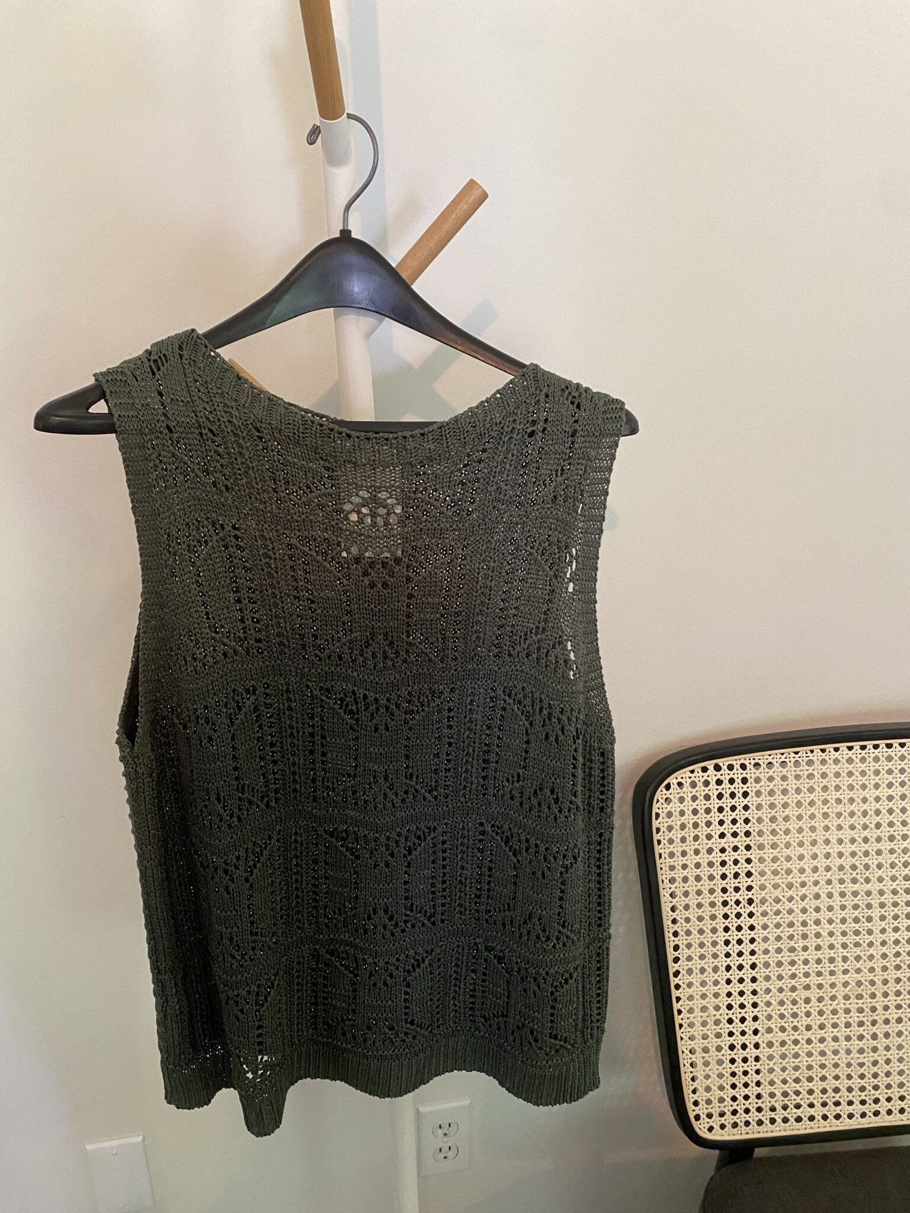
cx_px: 455
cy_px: 606
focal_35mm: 26
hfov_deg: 53.1
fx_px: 911
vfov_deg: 67.3
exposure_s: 1/60
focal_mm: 4.25
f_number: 1.8
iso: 400
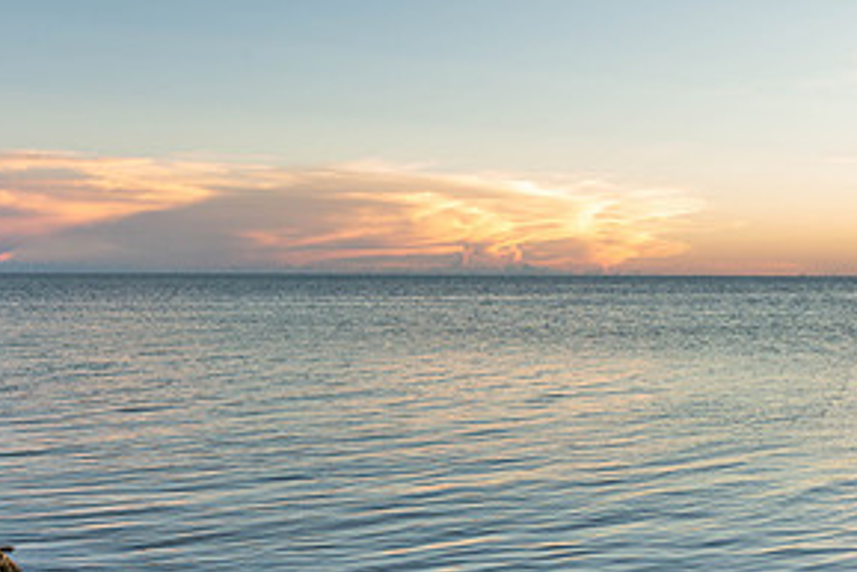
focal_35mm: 51
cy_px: 526
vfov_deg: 25.6
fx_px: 1215
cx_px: 80
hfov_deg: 36.4
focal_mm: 24
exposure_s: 1/40
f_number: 8
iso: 800
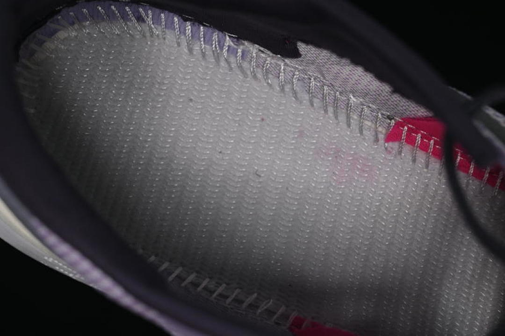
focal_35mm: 75
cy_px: 168
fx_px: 1052
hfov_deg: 27.0
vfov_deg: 18.2
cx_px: 252
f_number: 6.3
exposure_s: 1/40
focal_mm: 50
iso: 160
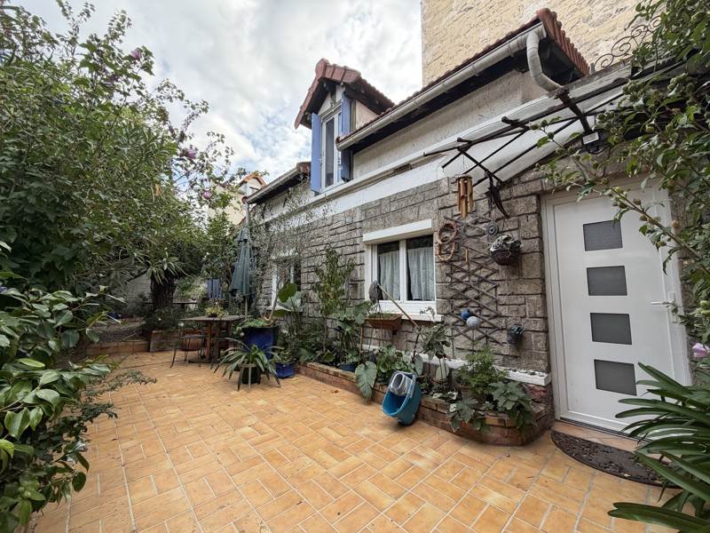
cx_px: 355
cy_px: 266
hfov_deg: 102.1
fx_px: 287
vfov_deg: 85.7
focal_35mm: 14
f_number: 2.2
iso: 64
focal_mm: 2.22
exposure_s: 1/221
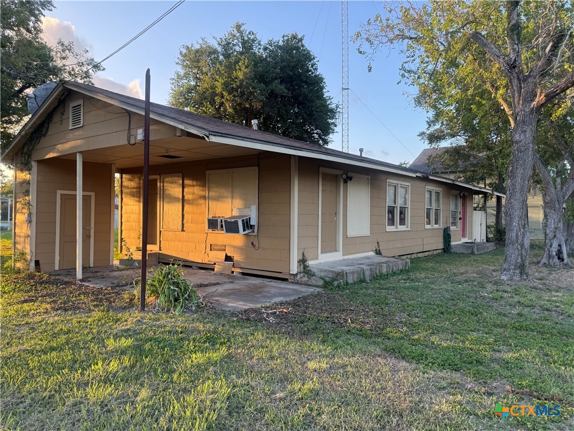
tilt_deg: -0.5
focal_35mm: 24
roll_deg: -0.6
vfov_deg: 56.8
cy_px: 216
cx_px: 287
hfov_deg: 71.6
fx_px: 398
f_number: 1.78
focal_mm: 6.76
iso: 80
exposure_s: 1/232
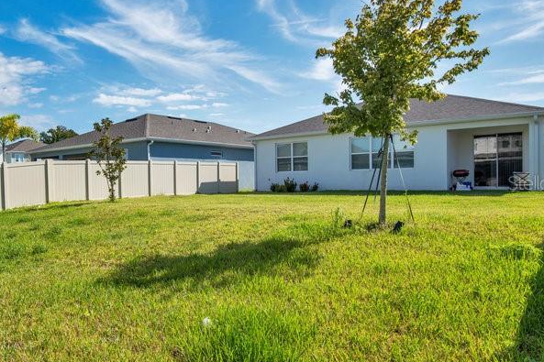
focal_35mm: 27
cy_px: 183
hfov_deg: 63.4
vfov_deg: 47.9
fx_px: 408
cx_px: 136
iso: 100
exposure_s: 1/200
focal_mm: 16
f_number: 10
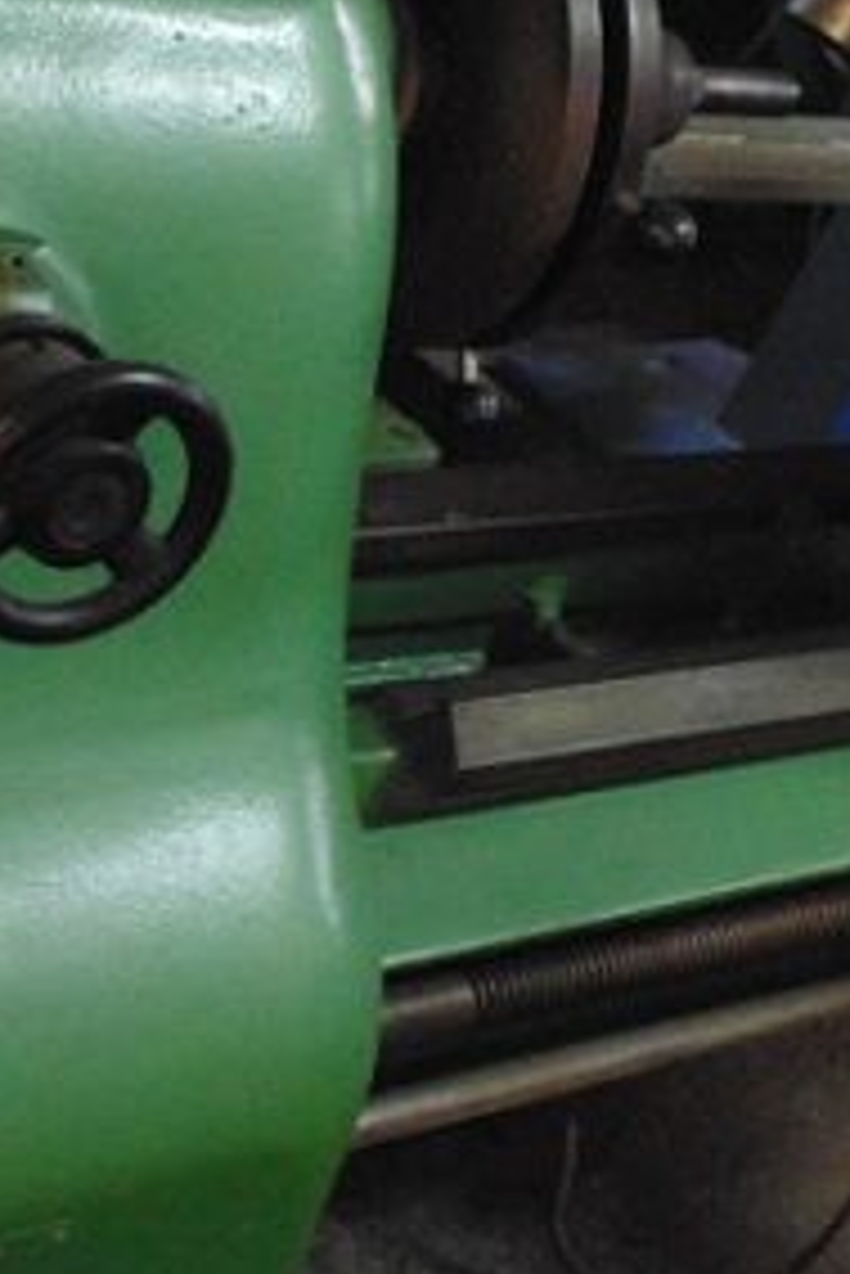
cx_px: 711
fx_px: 2193
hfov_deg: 21.6
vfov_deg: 32.2
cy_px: 792
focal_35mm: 62
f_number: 3.1
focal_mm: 4
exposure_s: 1/6
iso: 400
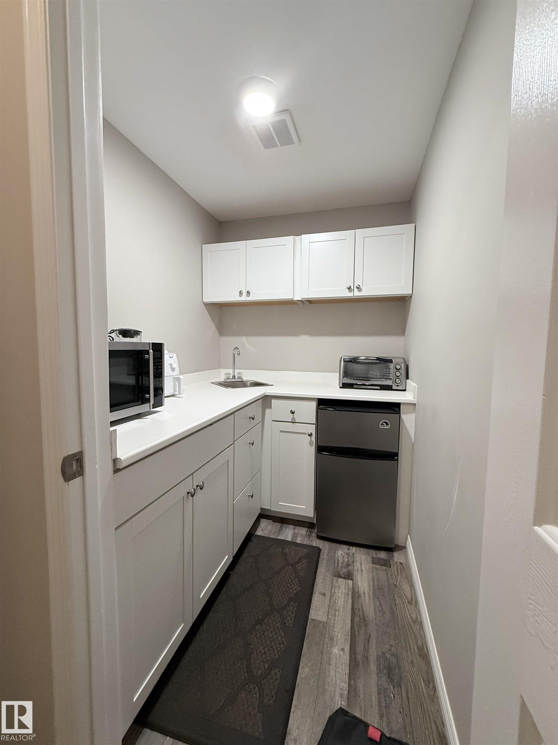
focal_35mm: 14
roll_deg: -0.7
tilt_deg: -5.4
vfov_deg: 102.1
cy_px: 372
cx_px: 279
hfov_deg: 85.7
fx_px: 301
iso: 320
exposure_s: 1/60
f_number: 2.2
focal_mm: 2.22
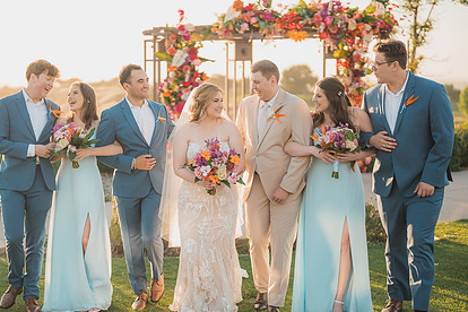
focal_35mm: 70
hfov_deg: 28.7
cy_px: 170
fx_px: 910
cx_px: 175
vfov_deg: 19.5
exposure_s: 1/3200
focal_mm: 50
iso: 200
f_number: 1.2
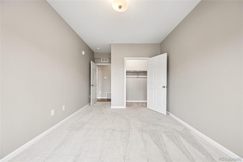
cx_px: 122
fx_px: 94
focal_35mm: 14
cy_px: 81
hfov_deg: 104.3
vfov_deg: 81.2
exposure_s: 1/10
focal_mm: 14
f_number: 8
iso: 400
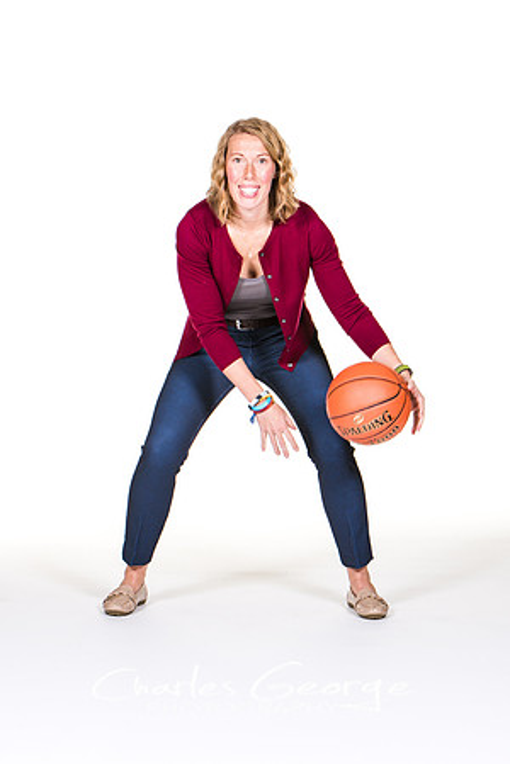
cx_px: 255
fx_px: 2932
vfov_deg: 14.9
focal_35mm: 138
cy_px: 382
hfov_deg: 9.9
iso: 200
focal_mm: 92
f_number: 6.3
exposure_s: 1/160
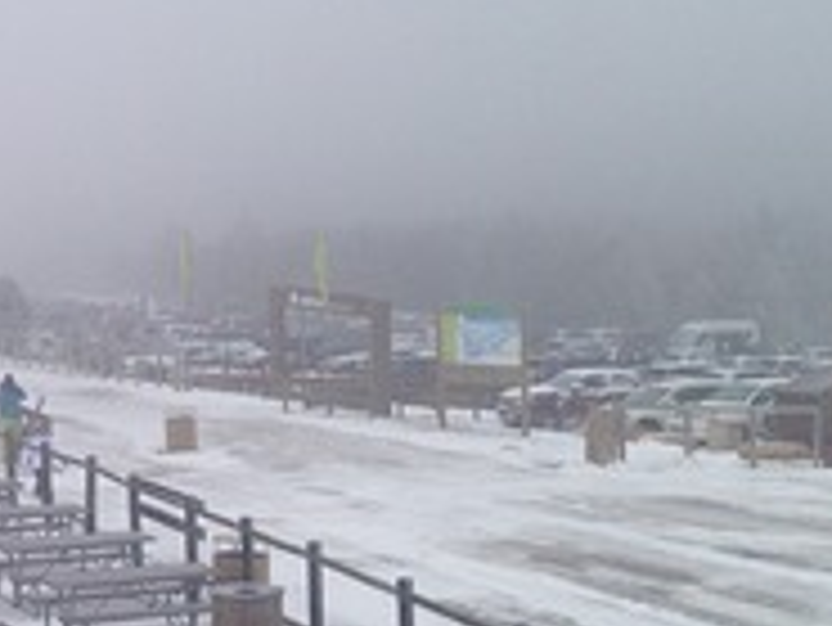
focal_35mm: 89
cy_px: 354
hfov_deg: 21.3
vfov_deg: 16.6
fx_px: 2141
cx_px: 27
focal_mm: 4.12
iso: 50
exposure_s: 1/369
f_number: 2.4
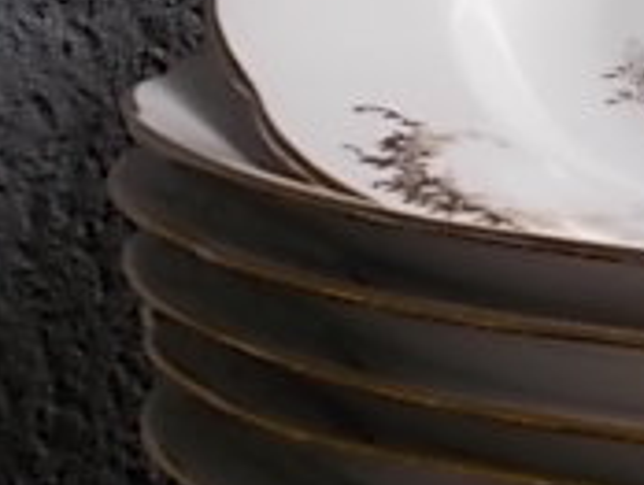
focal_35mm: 213
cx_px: 877
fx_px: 3968
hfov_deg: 9.1
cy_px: 59
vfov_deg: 7.0
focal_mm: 10.3
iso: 80
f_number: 4.9
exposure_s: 1/100
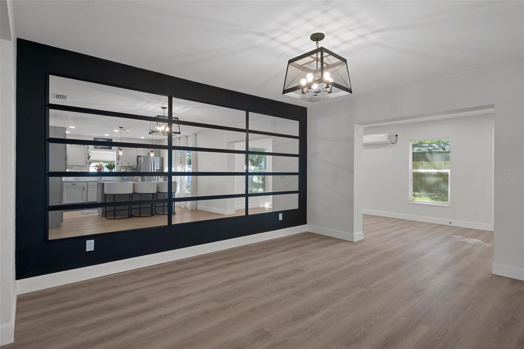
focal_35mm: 18
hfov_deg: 90.0
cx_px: 262
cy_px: 174
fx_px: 262
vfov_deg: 67.4
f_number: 9
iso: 320
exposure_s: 1/1.67
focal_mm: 18
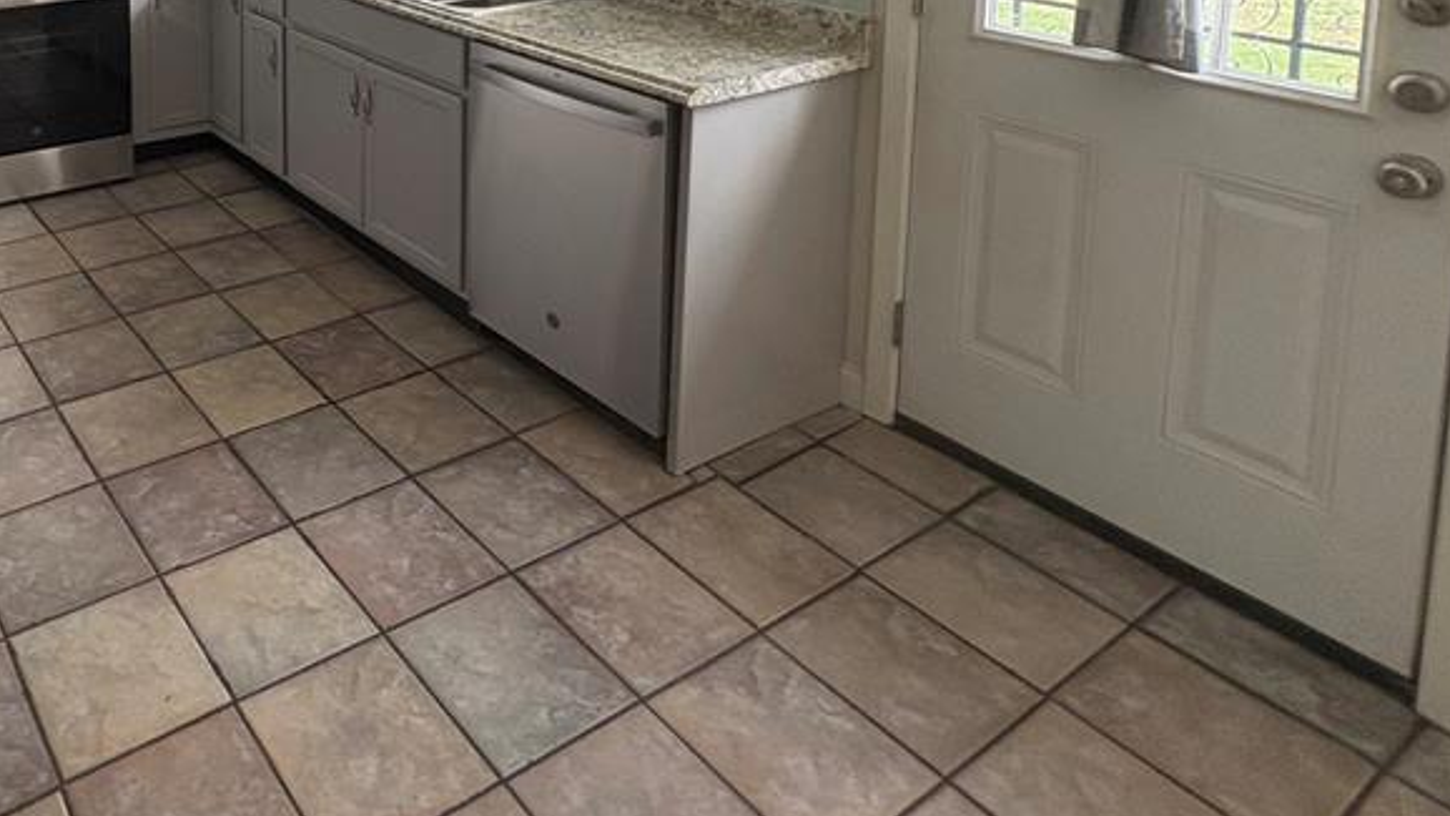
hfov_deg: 61.1
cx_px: 196
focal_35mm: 27
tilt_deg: -5.0
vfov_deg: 35.2
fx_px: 1038
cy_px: -128
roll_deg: +0.7
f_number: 2.2
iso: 160
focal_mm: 2.22
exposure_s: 1/99
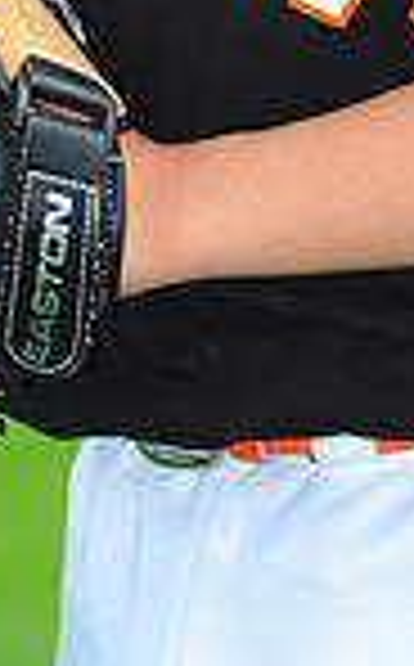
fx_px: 14499
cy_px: -508
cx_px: 158
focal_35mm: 800
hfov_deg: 1.6
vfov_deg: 2.6
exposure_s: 1/1250
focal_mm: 200
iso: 400
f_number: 4
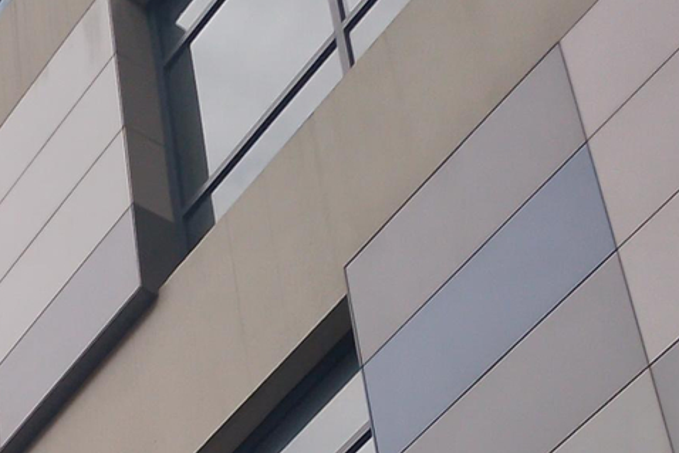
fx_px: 3169
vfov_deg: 7.6
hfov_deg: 11.9
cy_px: 1086
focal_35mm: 168
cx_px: -155
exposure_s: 1/500
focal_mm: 3.94
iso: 50
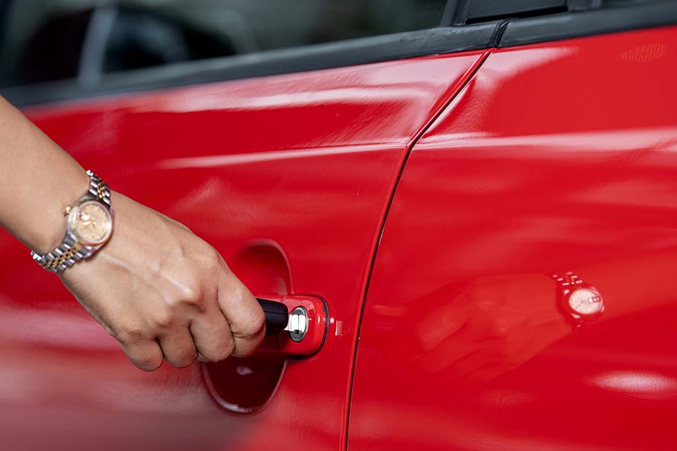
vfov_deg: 8.7
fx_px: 2952
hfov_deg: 13.1
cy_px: 232
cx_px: 346
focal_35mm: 157
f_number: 2.8
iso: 100
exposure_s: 1/250
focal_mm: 150
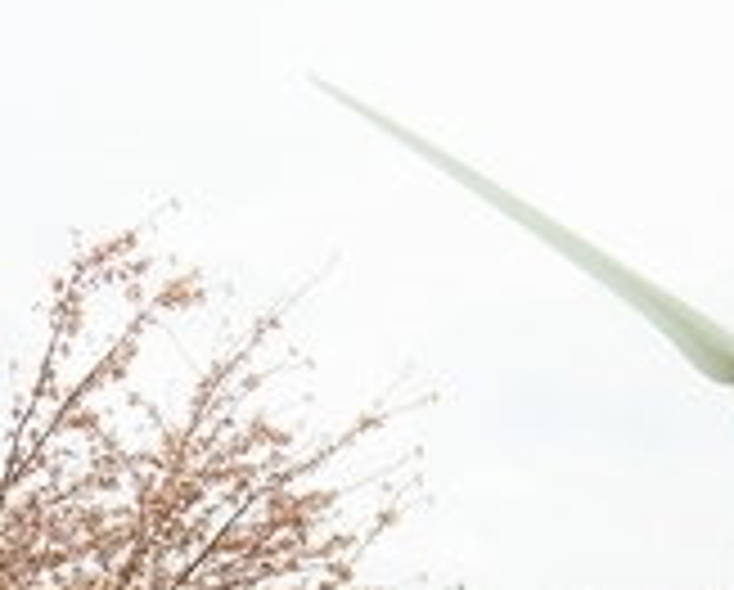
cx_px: 932
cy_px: 959
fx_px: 3003
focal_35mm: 138
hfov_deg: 13.5
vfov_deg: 10.7
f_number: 9
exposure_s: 1/100
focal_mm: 30
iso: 100
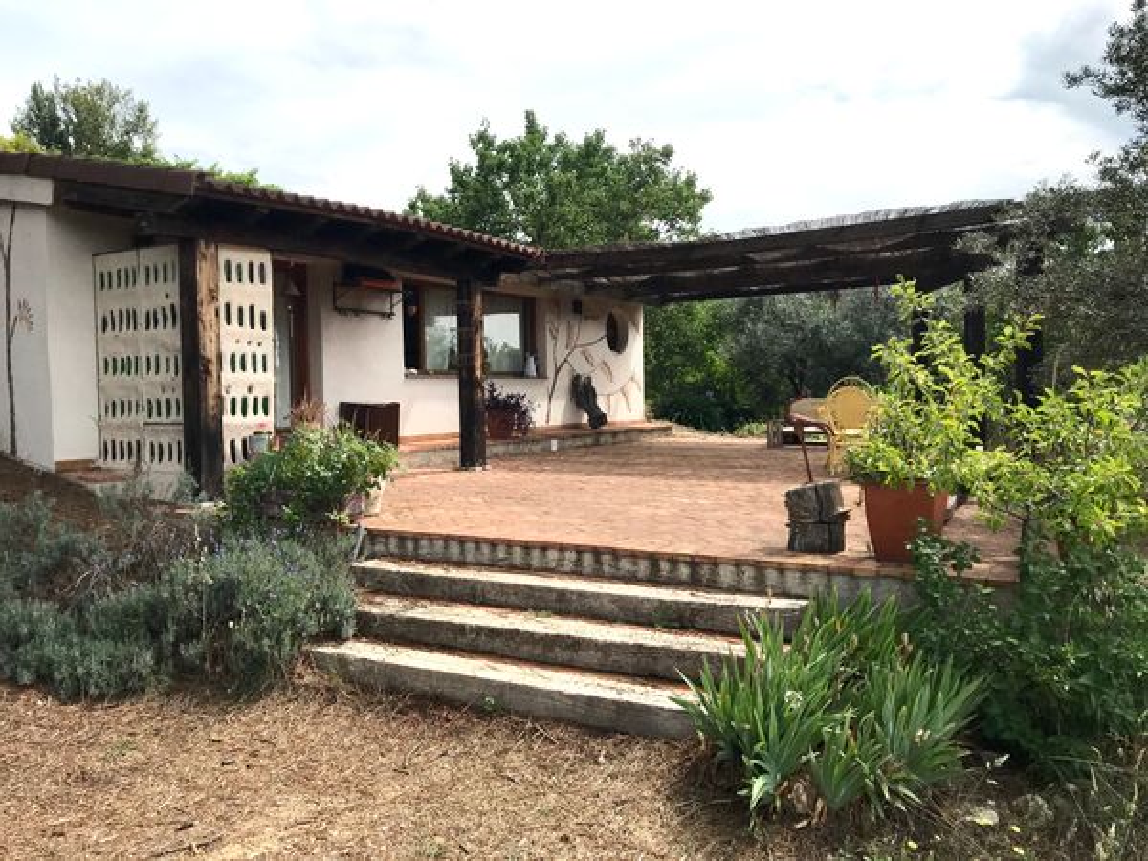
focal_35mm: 28
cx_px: 574
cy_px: 430
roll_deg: +0.8
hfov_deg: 63.4
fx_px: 929
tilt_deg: +1.0
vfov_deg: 49.7
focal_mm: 3.99
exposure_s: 1/2336
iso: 20
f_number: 1.8
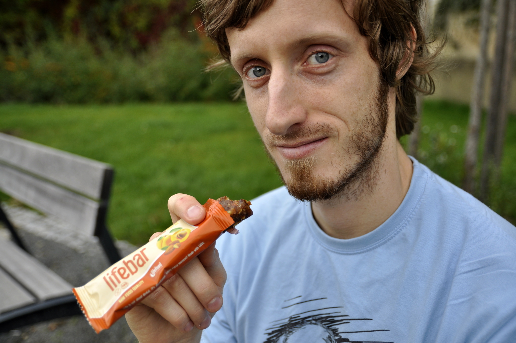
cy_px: 172
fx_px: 515
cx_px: 258
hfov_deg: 53.2
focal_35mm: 36
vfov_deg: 36.8
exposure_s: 1/400
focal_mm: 24
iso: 200
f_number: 2.8
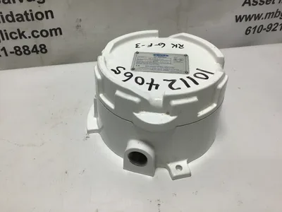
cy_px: 106
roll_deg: +0.6
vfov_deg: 45.4
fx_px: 253
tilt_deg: -40.1
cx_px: 141
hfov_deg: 58.4
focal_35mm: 31
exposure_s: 1/289
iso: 25
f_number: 2.4
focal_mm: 3.3
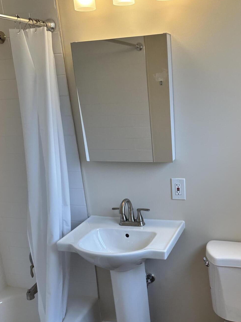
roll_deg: +3.2
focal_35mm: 37
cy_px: 198
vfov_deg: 49.7
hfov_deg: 38.2
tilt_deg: -18.6
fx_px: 343
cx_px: 164
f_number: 1.78
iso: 64
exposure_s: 1/189
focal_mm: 6.86
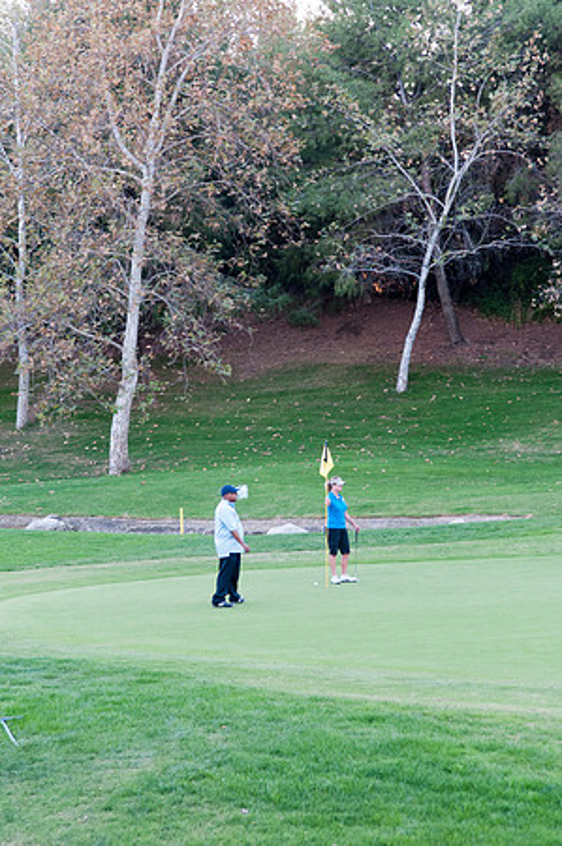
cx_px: 281
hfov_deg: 16.5
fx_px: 1936
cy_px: 423
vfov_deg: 24.6
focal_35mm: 82
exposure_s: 1/80
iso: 640
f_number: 4.5
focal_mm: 55
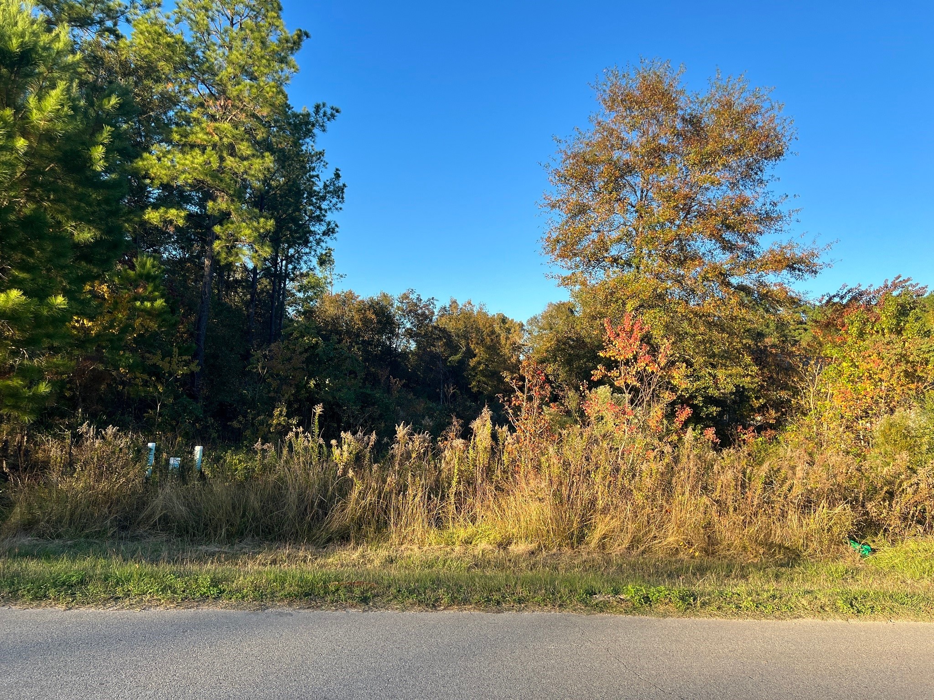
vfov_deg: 53.1
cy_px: 350
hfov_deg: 67.3
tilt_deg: +3.6
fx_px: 702
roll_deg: -3.7
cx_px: 467
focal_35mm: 26
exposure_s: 1/1311
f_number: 1.5
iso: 50
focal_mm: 5.7
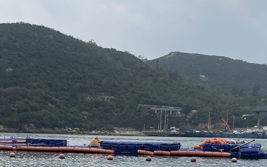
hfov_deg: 24.6
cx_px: 98
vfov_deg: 14.9
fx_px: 611
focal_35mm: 84
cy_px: 216
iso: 32
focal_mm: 4.2
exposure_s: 1/5814
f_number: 1.6
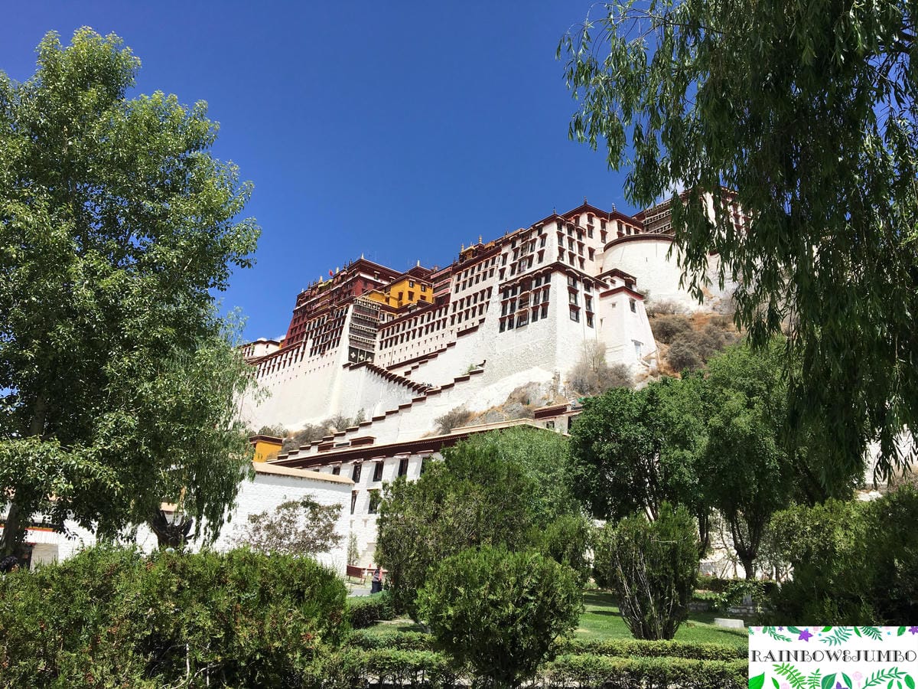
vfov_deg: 48.2
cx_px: 459
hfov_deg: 61.7
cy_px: 344
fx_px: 769
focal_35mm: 29
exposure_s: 1/1876
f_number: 2.2
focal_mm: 4.15
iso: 25
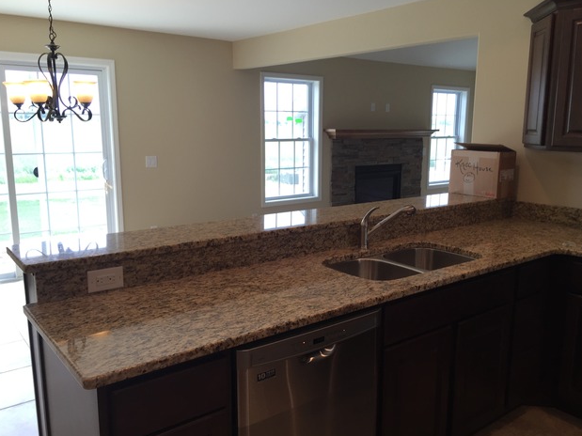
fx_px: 504
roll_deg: -0.5
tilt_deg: -9.5
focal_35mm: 30
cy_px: 216
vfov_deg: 46.8
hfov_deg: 60.0
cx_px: 295
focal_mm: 4.15
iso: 40
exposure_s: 1/100
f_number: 2.2
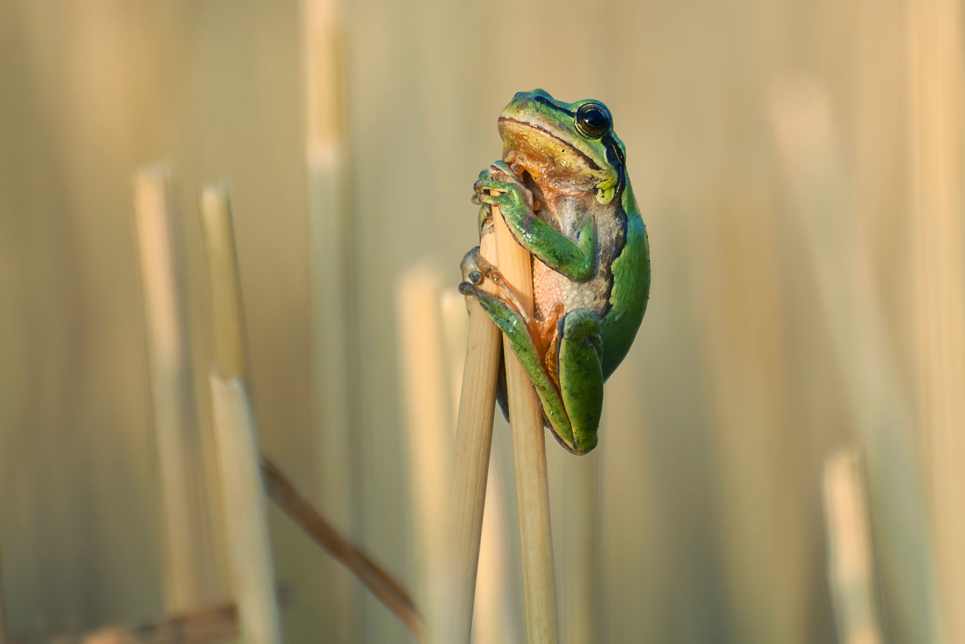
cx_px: 482
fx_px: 10458
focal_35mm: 390
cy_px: 322
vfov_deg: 3.5
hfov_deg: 5.3
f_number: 5.6
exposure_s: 1/500
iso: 400
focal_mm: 260
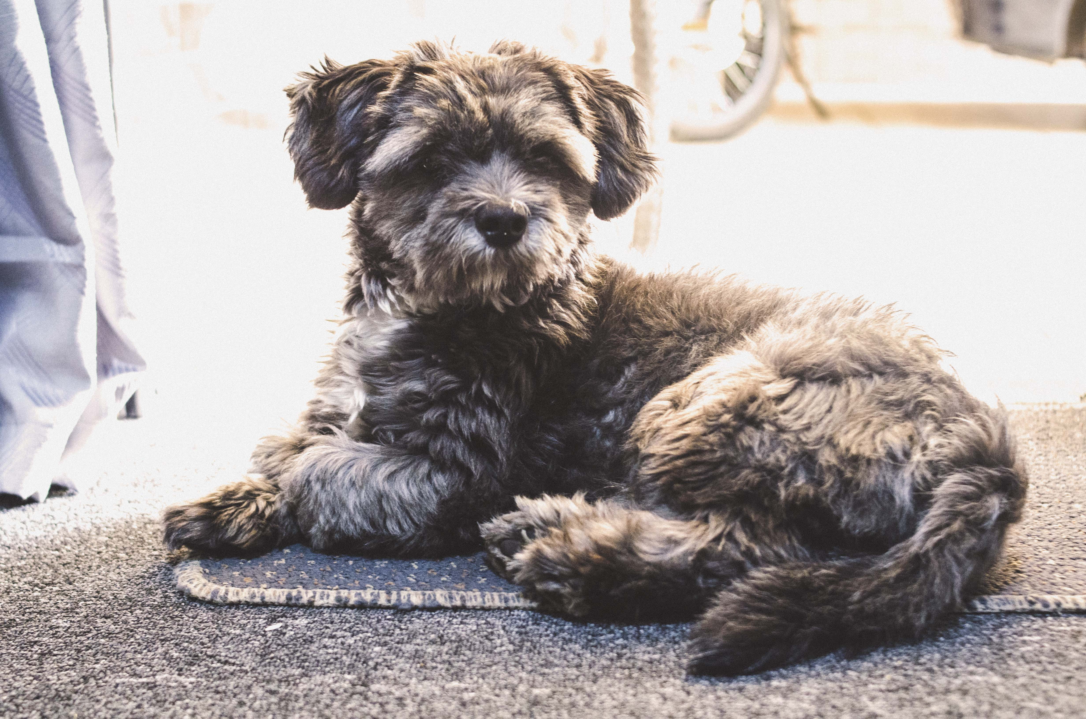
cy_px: 360
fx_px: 1580
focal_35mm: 52
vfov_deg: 25.6
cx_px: 543
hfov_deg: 37.9
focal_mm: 35
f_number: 2.8
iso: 800
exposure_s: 1/30
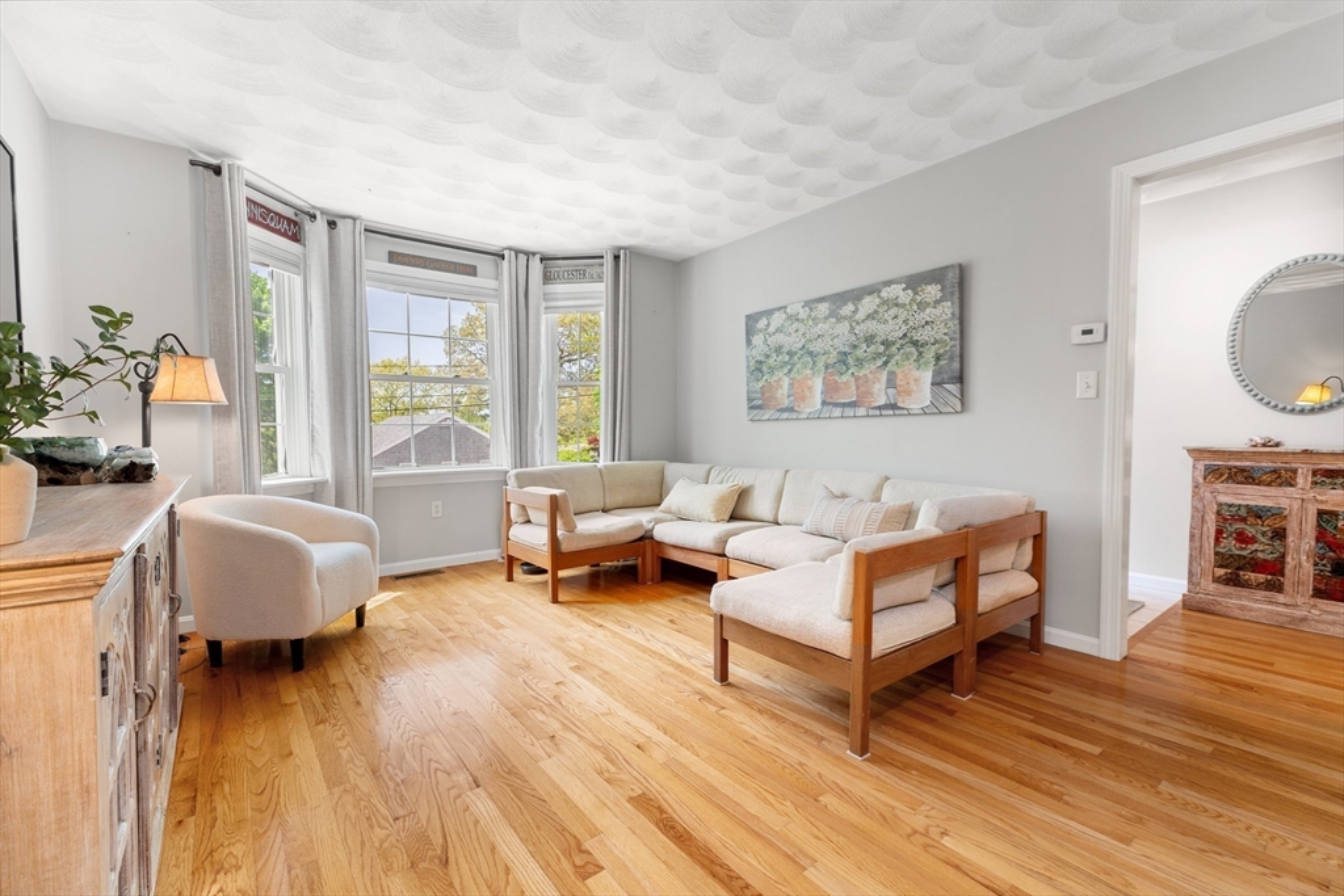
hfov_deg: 100.4
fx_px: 560
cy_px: 448
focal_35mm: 15
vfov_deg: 77.3
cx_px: 672
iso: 125
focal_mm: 10
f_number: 8
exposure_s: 1/1.25
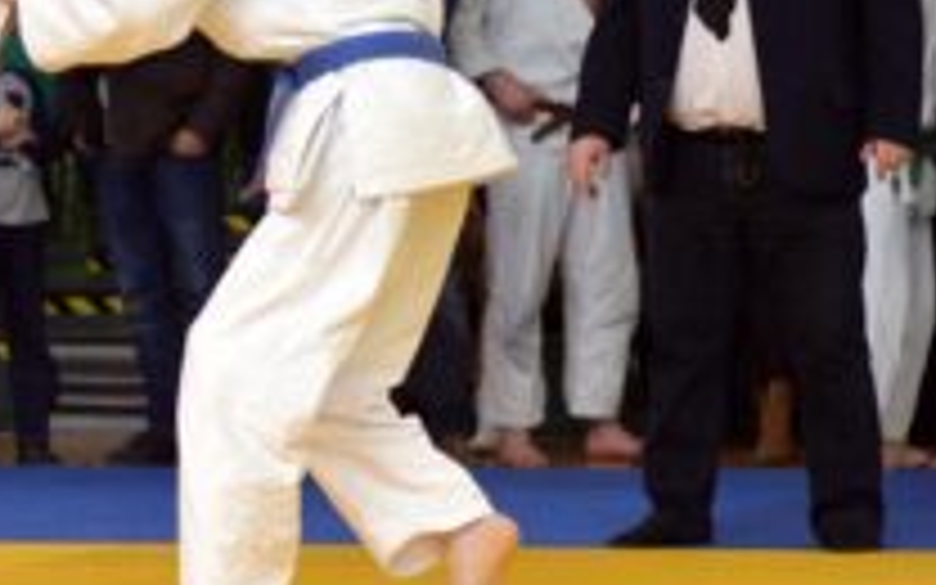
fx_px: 3750
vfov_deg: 8.9
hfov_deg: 14.1
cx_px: 50
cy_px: 200
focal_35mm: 147
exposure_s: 1/1250
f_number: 2.2
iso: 1000
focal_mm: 50
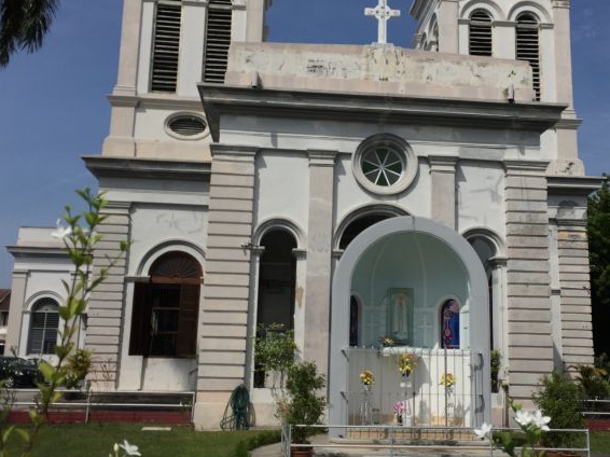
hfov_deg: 45.7
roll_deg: -3.1
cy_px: 206
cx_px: 350
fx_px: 722
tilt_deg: +10.4
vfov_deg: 35.1
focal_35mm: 41
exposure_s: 1/6623
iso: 32
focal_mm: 4.15
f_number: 2.2
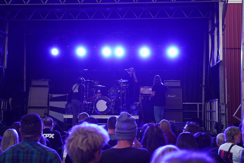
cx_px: 122
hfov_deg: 42.7
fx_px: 312
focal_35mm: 46
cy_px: 82
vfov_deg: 29.2
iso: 2000
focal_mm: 46
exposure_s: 1/160
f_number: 4
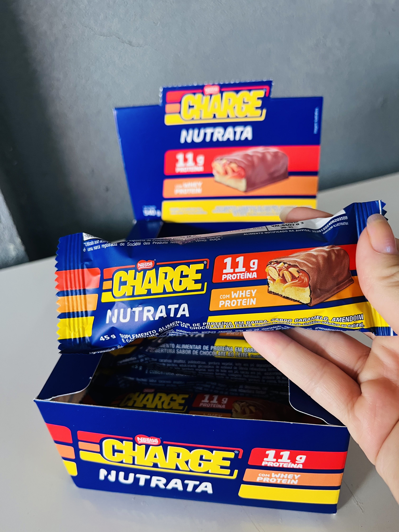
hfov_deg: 53.1
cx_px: 200
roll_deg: +6.5
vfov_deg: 67.3
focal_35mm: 26
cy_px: 266
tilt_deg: -34.4
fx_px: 400
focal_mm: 5.1
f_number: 1.6
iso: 200
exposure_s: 1/60
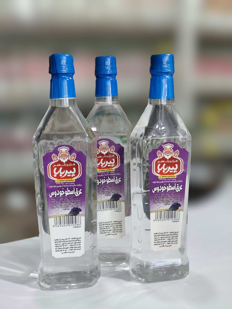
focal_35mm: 46
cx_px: 116
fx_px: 411
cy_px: 154
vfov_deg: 41.2
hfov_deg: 31.5
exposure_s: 1/100
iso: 320
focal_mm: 6.19
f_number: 1.65
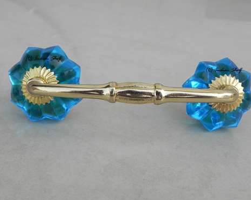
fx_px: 290
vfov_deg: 38.2
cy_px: 100
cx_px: 131
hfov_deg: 46.8
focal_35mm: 39
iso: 160
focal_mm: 6.6
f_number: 4.5
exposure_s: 1/202
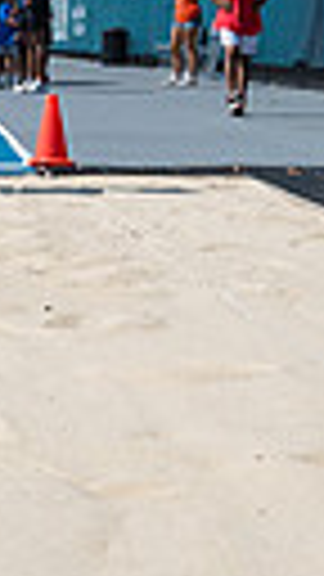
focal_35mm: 139
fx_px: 2123
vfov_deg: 15.4
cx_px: -99
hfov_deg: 8.6
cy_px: 115
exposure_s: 1/4000
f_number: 5.6
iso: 400
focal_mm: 29
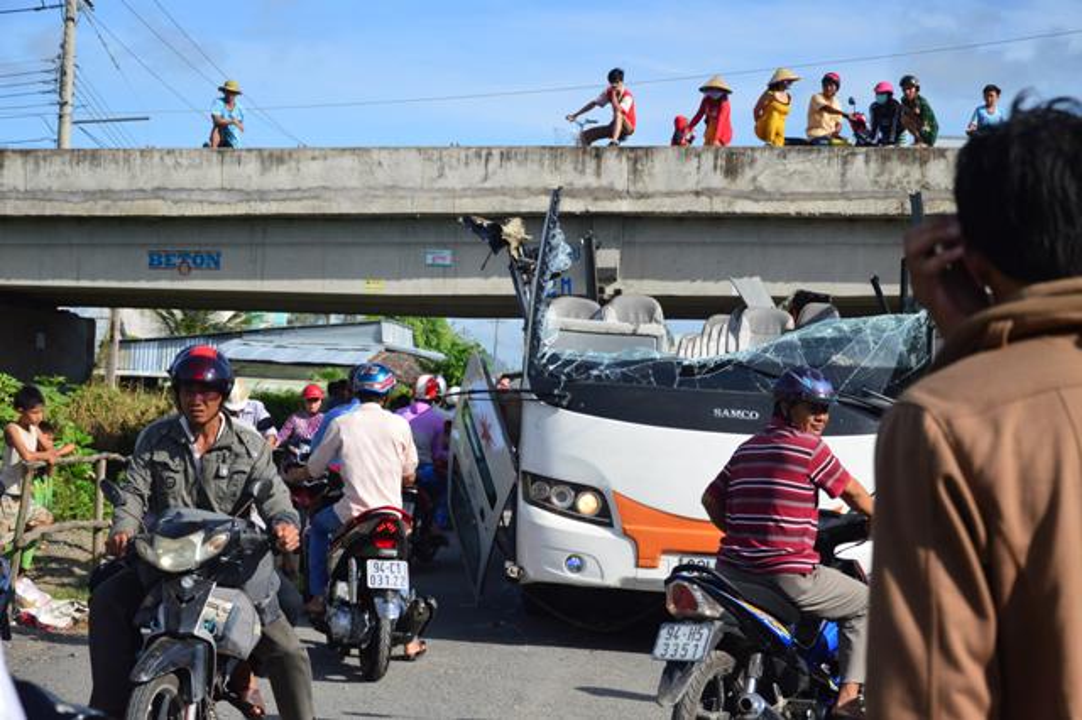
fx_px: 1802
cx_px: 541
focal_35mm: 60
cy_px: 360
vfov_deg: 22.6
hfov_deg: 33.4
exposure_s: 1/4000
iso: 800
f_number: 4.5
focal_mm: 40
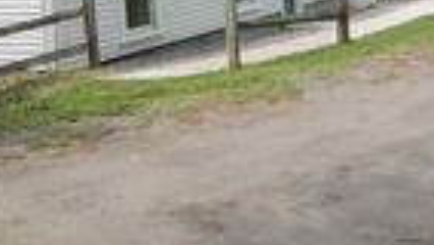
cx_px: 58
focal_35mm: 92
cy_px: -84
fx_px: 1059
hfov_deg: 22.7
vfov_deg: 12.7
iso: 80
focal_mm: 4.3
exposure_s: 1/640
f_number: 3
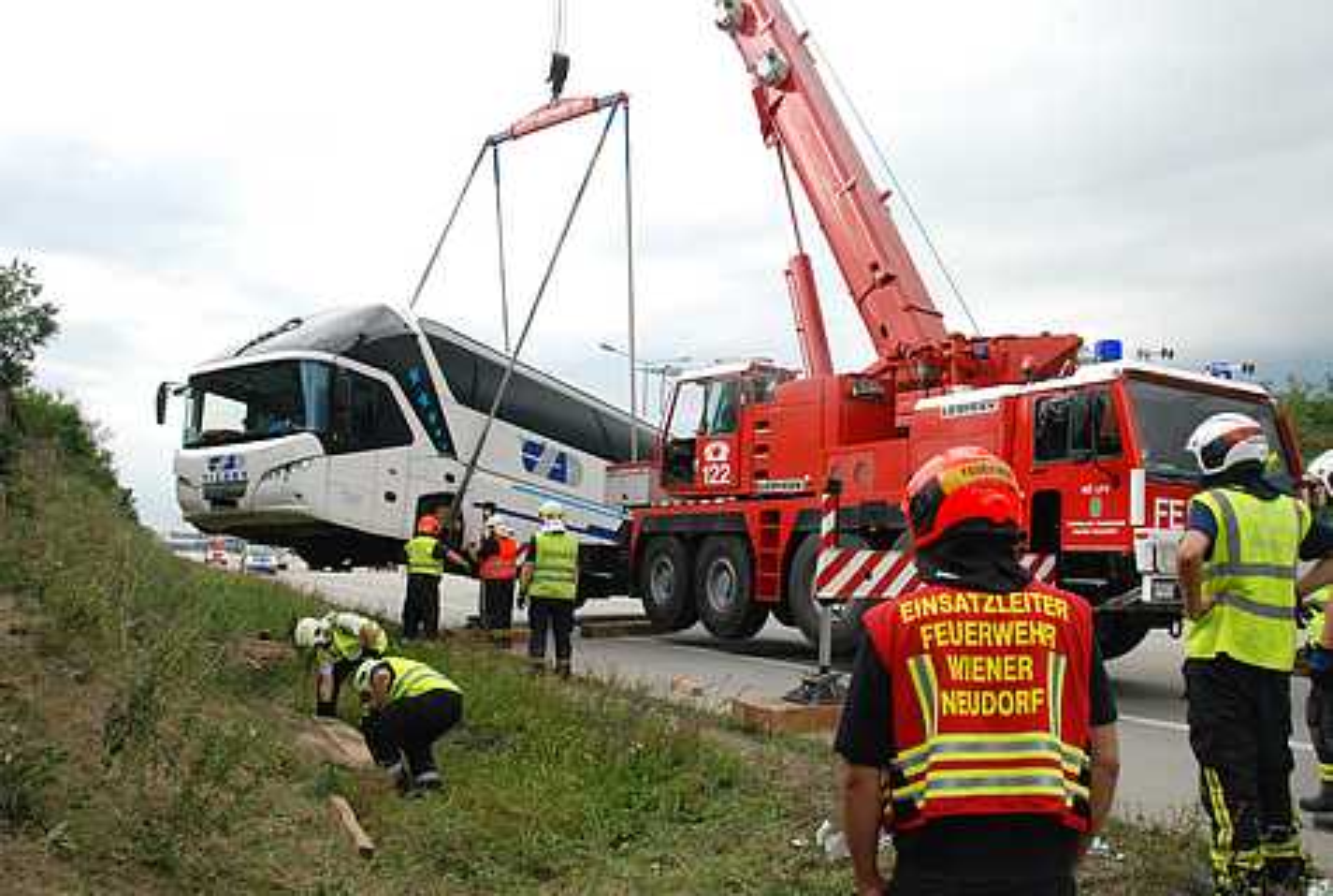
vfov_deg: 48.1
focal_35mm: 27
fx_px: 1002
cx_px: 666
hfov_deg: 67.3
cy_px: 448
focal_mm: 18
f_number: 11
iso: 1250
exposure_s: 1/500
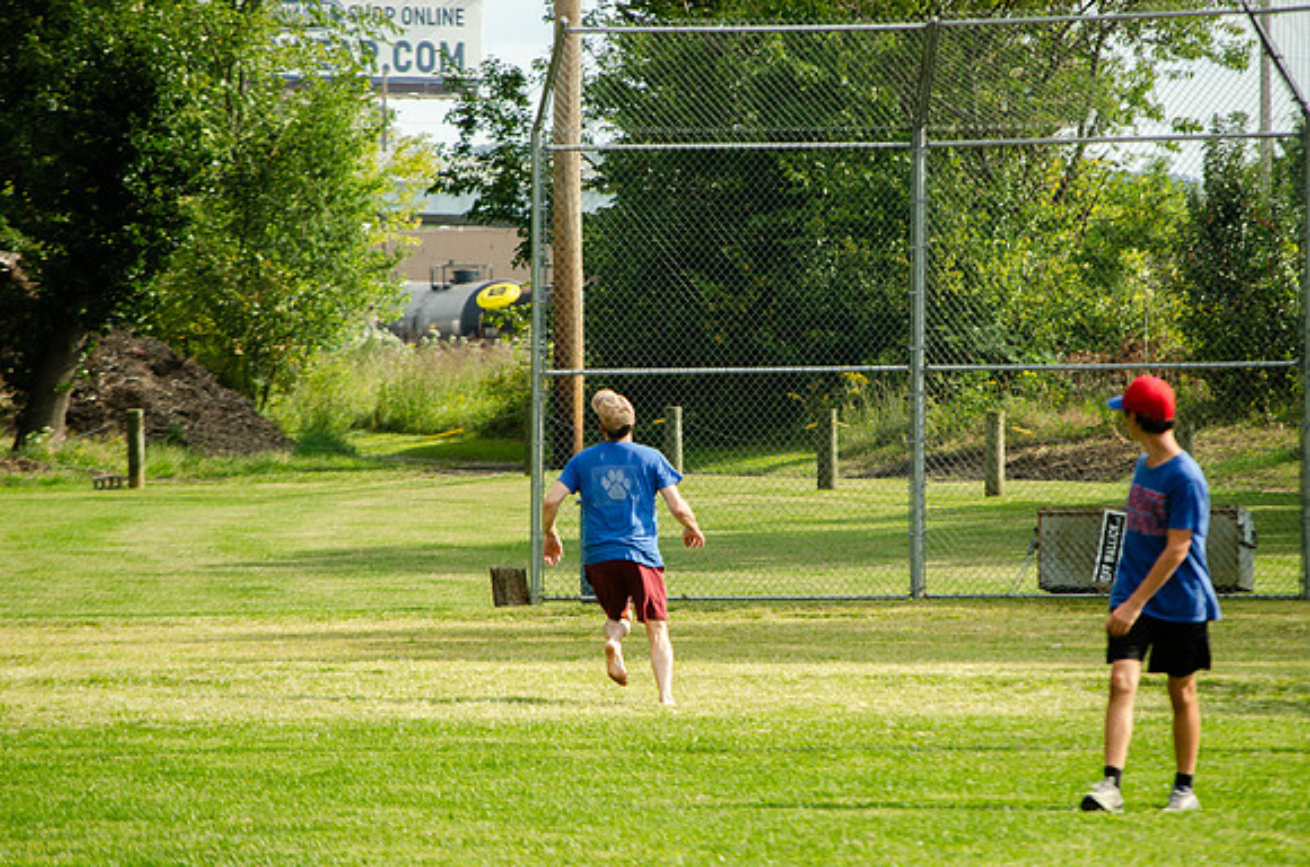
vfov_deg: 5.3
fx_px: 9337
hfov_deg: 8.0
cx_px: 682
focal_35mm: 257
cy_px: 435
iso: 200
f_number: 6.3
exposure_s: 1/640
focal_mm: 160
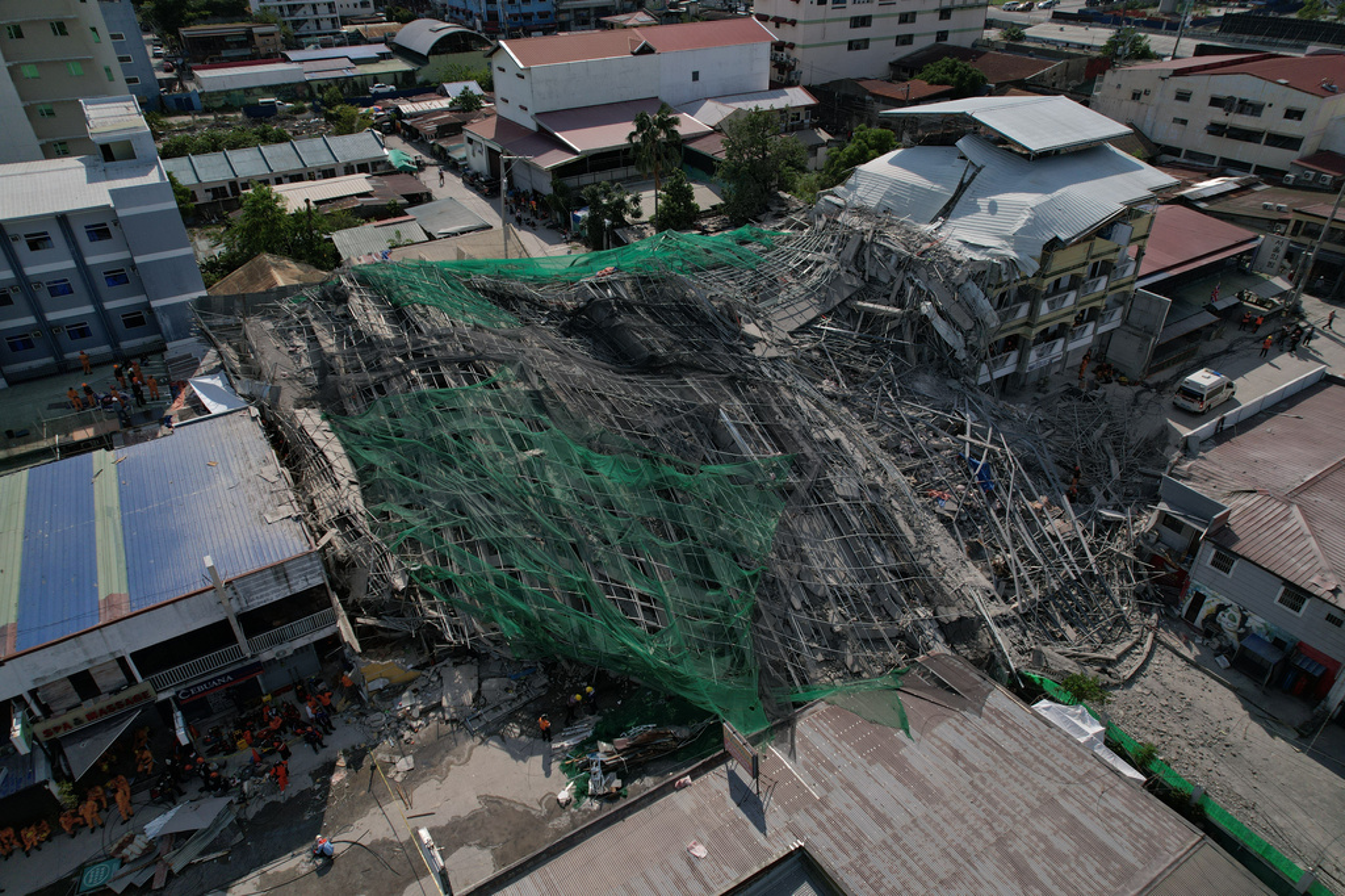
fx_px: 822
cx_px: 672
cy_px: 448
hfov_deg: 78.6
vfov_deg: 57.2
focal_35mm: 22
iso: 100
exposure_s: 1/4000
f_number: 2.8
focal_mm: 8.4
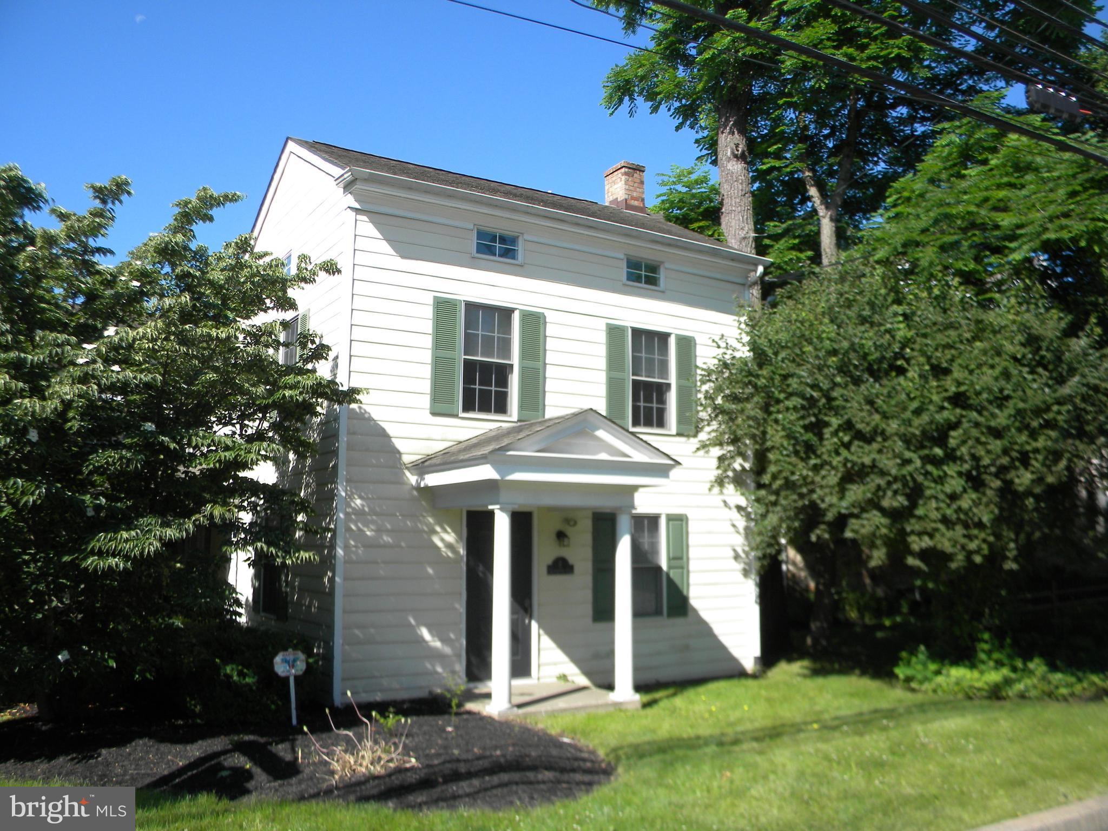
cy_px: 416
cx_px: 554
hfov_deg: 63.4
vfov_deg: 49.7
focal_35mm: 28
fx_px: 896
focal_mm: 5
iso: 80
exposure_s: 1/615
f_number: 3.5
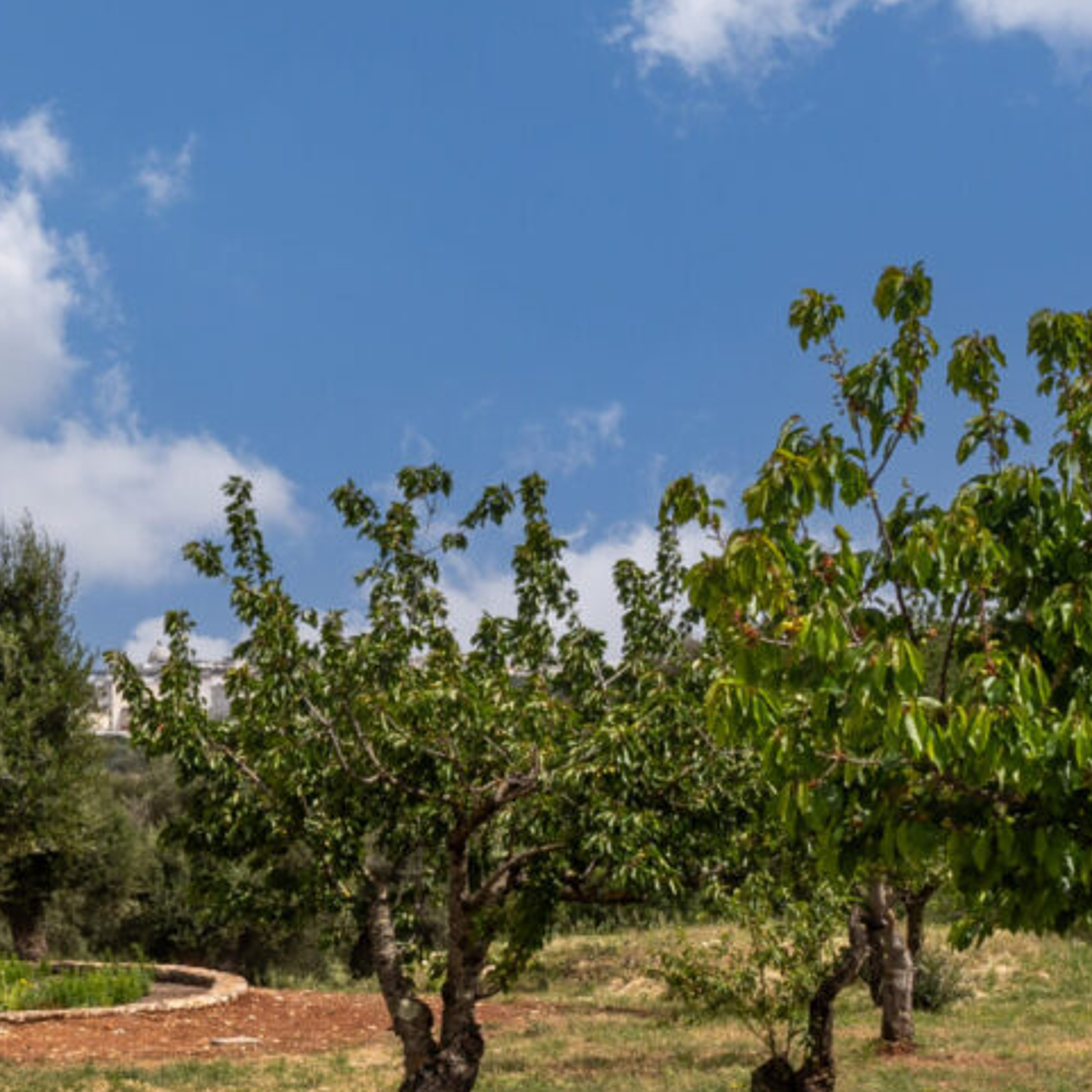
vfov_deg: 15.3
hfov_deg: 14.8
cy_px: 724
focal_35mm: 114
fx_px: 4069
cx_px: -209
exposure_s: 1/320
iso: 100
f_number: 11
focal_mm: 28
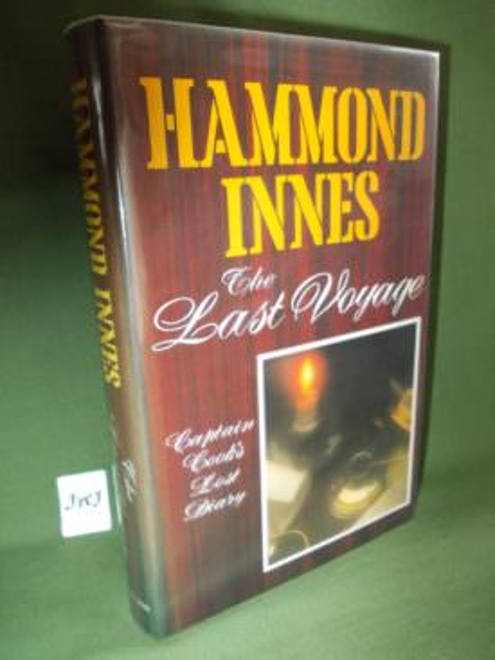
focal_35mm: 28
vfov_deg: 63.5
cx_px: 248
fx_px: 534
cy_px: 330
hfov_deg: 49.7
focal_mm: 4
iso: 200
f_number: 2.7
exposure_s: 1/25
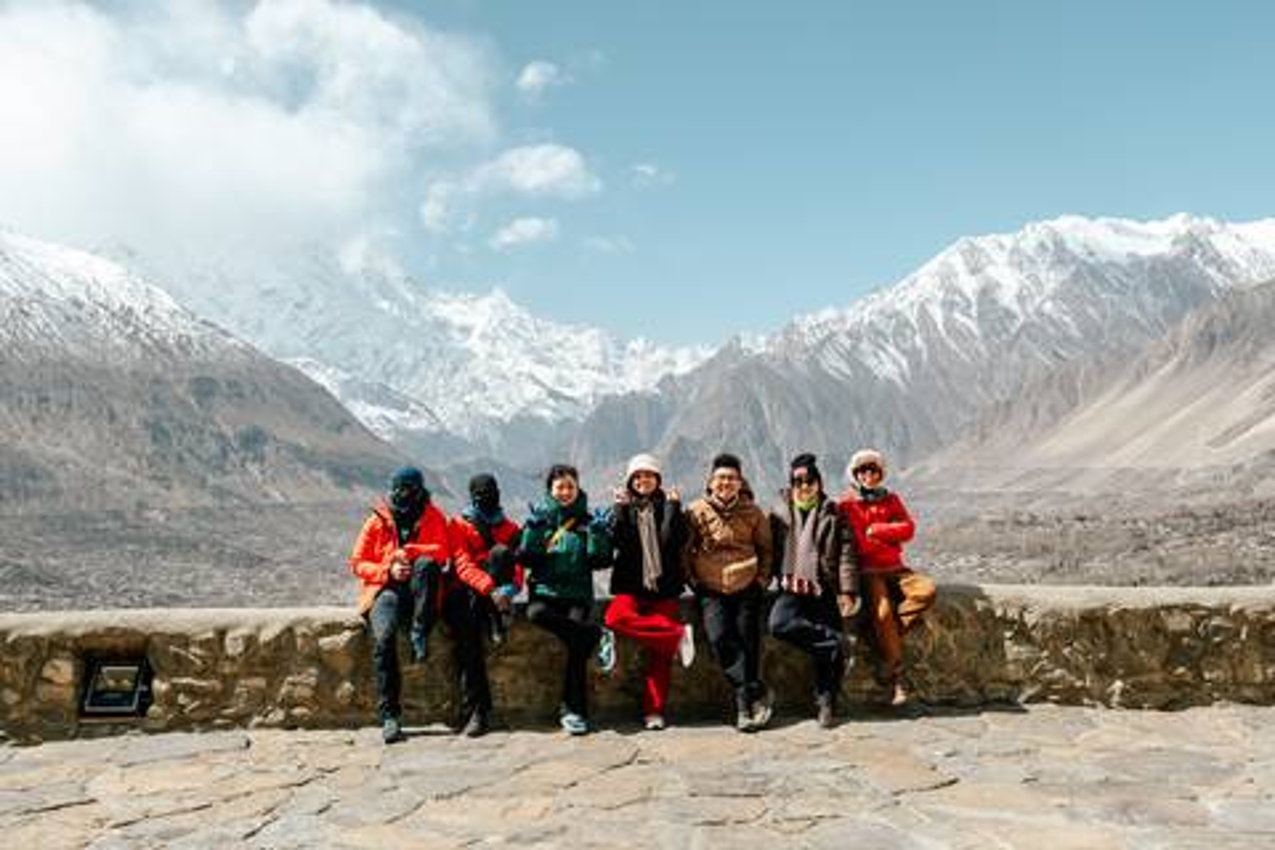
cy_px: 425
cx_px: 638
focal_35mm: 40
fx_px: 1417
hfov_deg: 48.5
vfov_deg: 33.4
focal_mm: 26.6
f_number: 5
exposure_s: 1/500
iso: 80
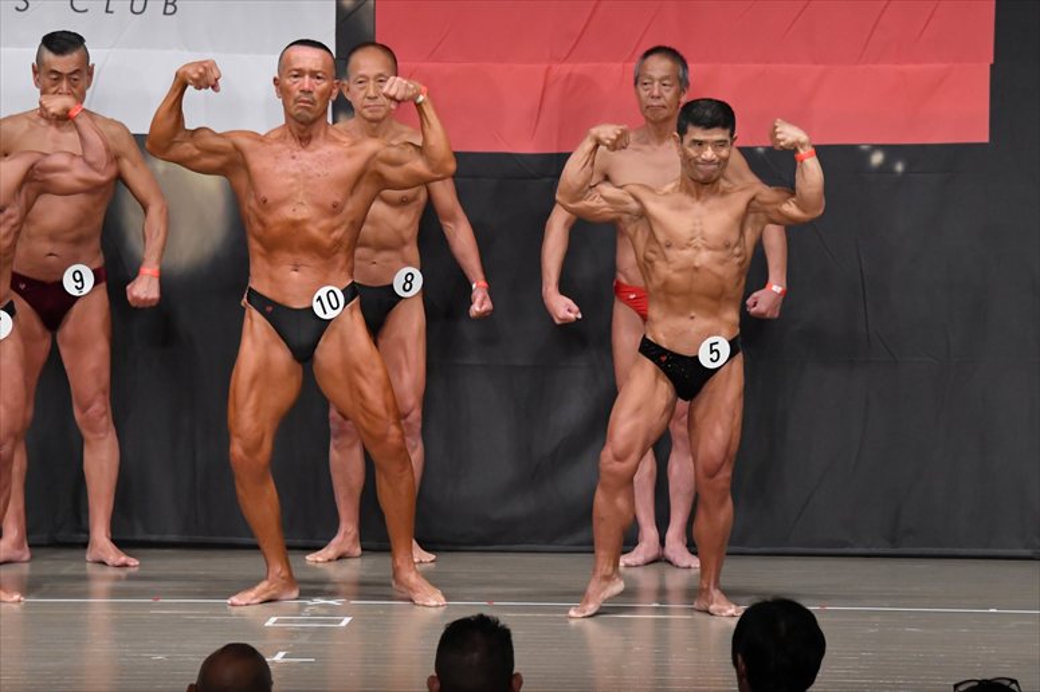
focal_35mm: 202
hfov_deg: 10.2
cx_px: 520
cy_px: 346
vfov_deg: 6.8
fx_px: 5833
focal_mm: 135
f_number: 5.6
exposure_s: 1/400
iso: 5000
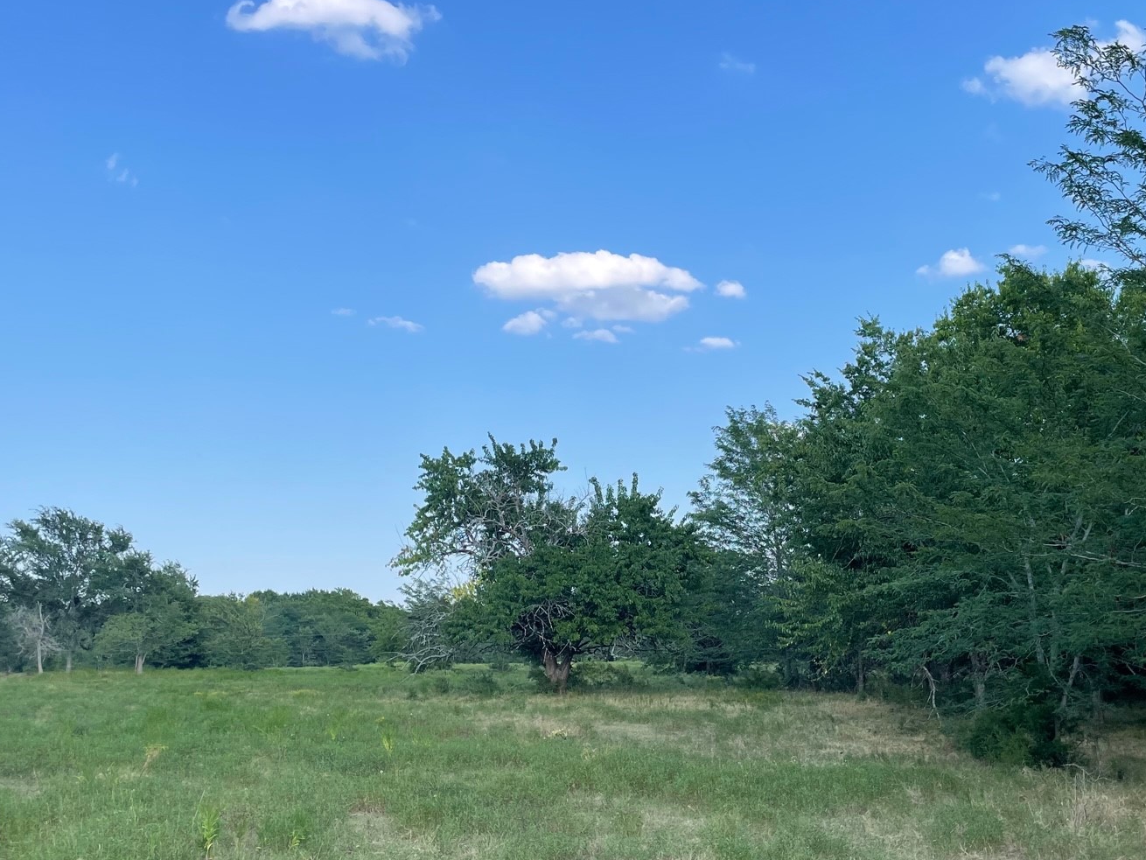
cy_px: 542
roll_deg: +0.4
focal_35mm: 40
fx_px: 1324
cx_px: 721
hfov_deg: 46.4
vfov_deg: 35.8
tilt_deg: +7.1
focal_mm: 4.2
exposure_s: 1/2132
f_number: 1.6
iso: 32
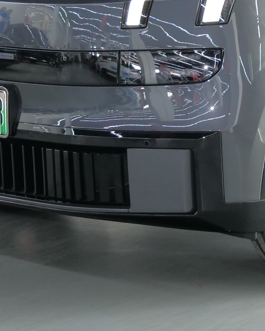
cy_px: 7
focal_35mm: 153
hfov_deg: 9.9
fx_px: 1500
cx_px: 328
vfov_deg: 12.5
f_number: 4.1
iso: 800
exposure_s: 1/15
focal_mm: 20
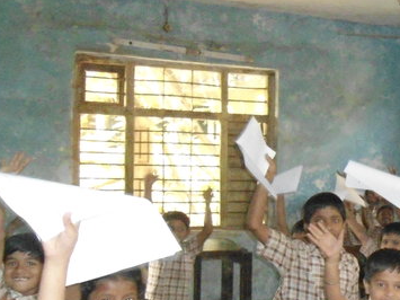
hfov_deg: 23.8
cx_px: 474
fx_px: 866
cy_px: 259
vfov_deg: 19.3
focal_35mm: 75
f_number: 2.8
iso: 800
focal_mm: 4.7
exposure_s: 1/30
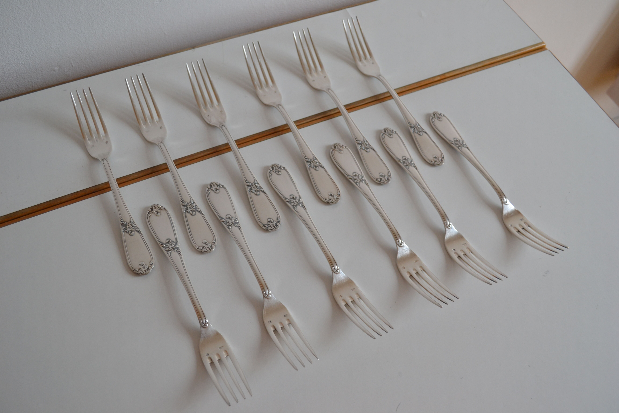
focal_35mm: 33
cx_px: 310
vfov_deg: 40.0
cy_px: 206
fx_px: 567
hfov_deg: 57.2
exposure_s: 1/100
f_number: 5
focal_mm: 22
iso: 400
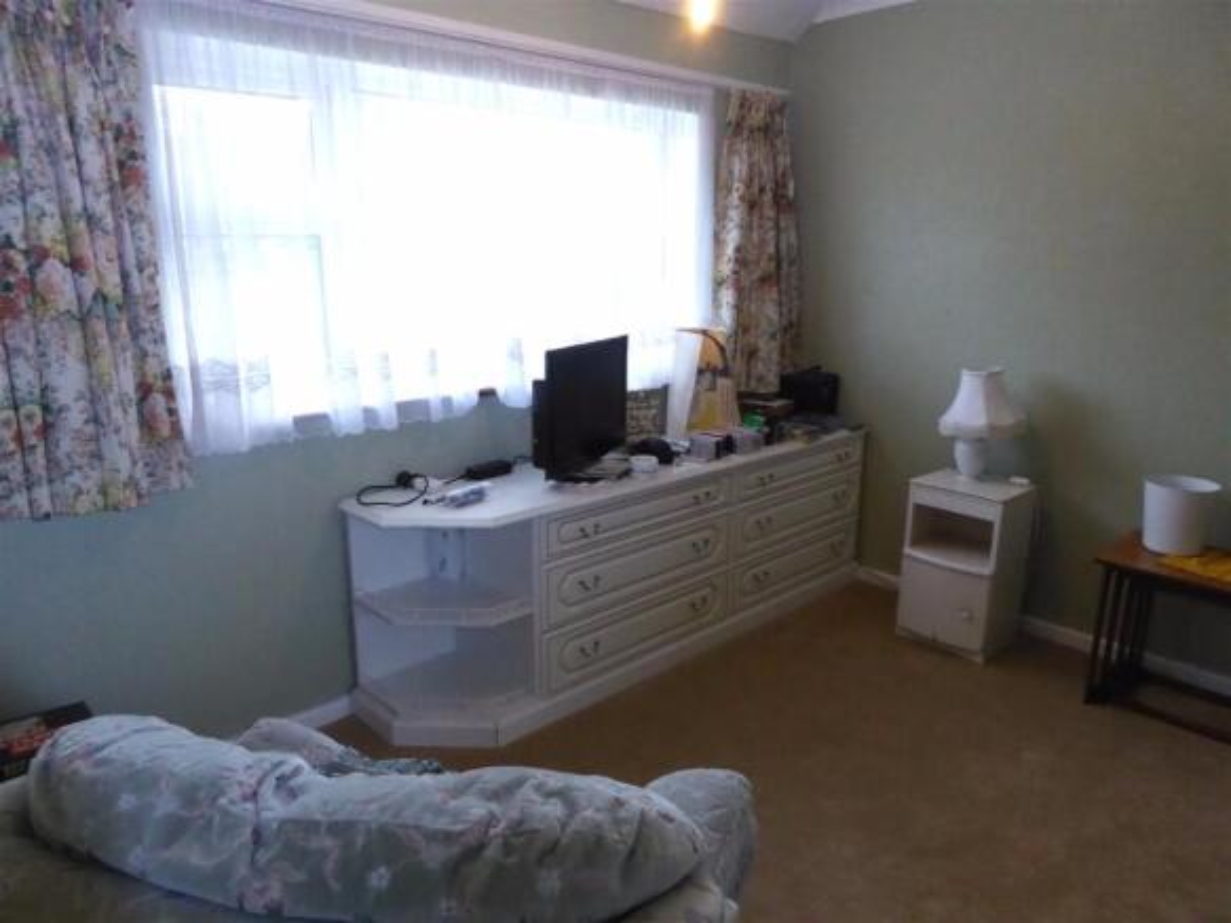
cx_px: 616
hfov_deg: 69.4
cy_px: 462
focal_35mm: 25
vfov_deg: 54.9
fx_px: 889
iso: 800
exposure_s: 1/60
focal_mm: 4.3
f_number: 3.3
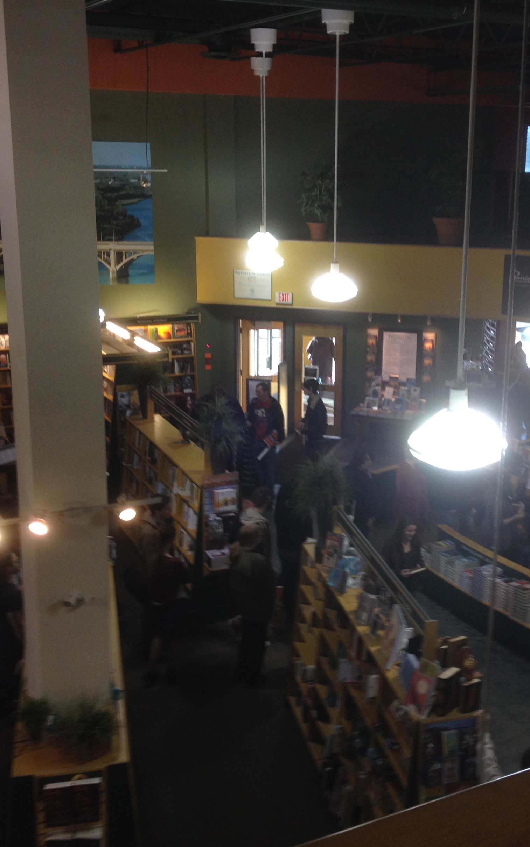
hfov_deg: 25.7
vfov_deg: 40.3
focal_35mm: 50
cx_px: 361
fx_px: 1155
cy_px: 426
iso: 64
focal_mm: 4.28
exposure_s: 1/60
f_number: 2.4
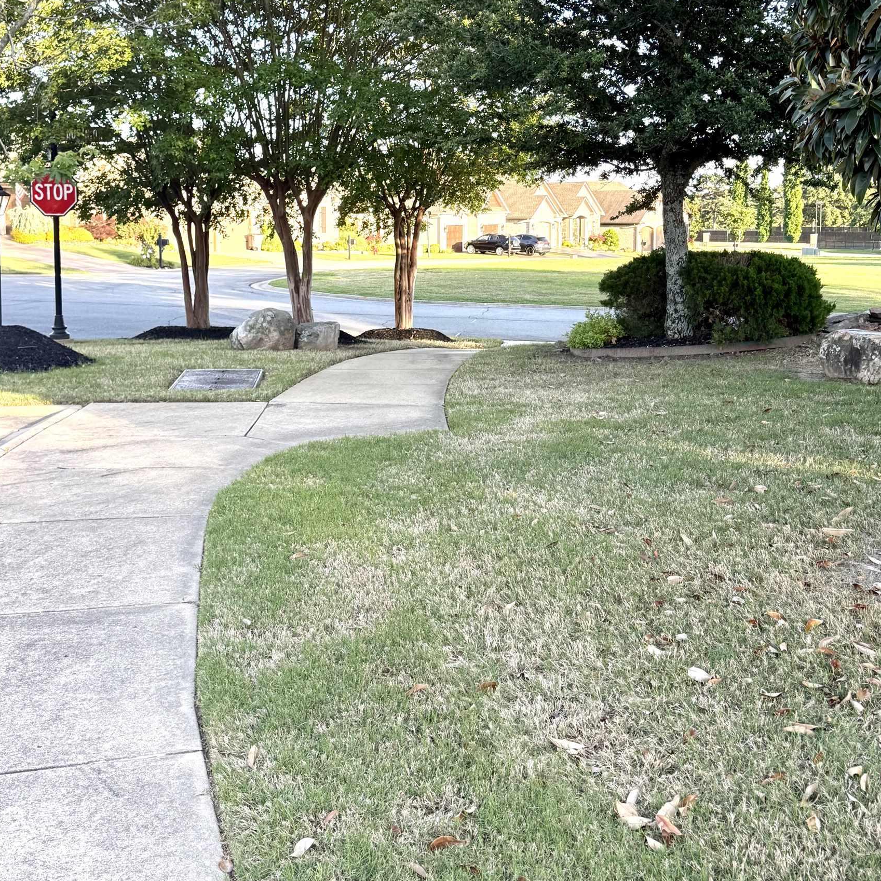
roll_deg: -0.1
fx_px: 1209
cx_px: 442
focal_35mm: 42
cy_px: 302
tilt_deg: -4.2
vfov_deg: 39.6
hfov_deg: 40.0
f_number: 1.78
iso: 100
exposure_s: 1/622
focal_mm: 6.76
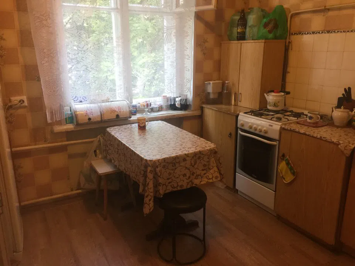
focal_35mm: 29
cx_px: 178
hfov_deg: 61.7
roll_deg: -1.3
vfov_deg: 48.2
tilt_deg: -16.3
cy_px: 133
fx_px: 297
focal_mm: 4.15
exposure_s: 1/33
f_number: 2.2
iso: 64
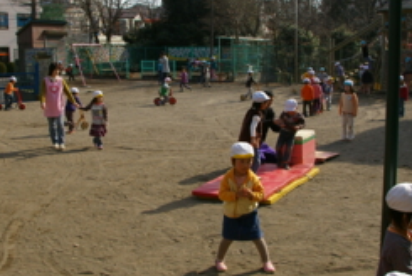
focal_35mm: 44
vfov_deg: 30.5
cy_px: 104
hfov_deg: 44.4
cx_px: 180
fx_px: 504
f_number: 6.7
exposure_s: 1/350
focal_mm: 18
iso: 200
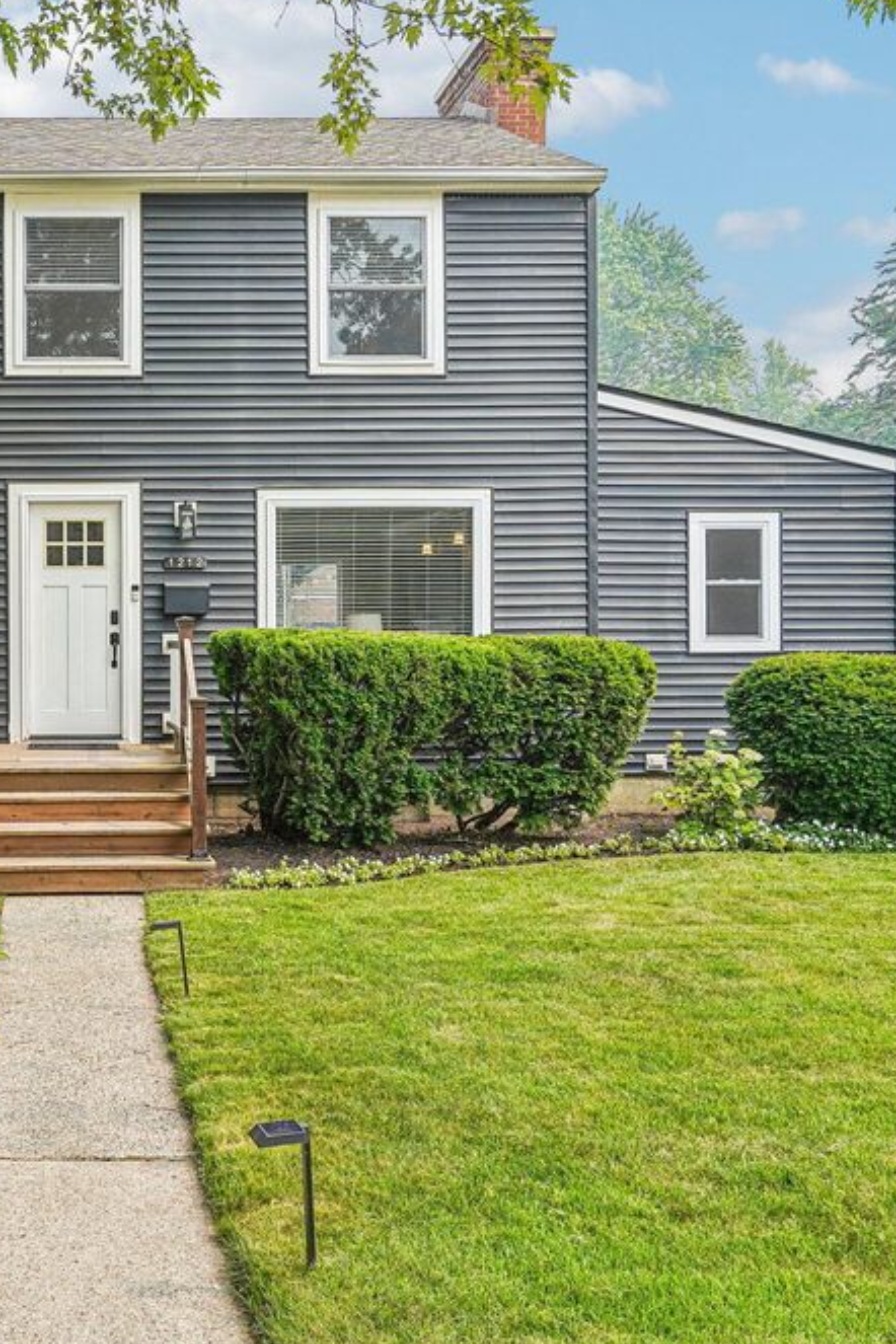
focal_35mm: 34
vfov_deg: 55.8
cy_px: 664
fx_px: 1269
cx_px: 73
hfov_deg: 36.3
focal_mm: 22
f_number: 8
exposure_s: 1/320
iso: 400
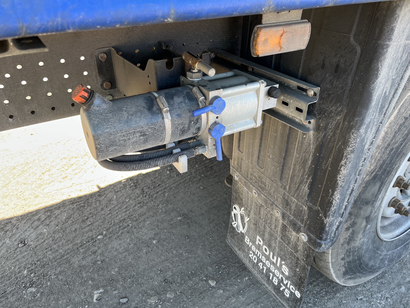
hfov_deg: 67.3
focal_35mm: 26
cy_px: 154
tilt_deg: -30.8
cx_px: 205
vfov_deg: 53.1
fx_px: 308
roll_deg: -0.1
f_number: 1.6
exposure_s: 1/180
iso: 50
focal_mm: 5.1
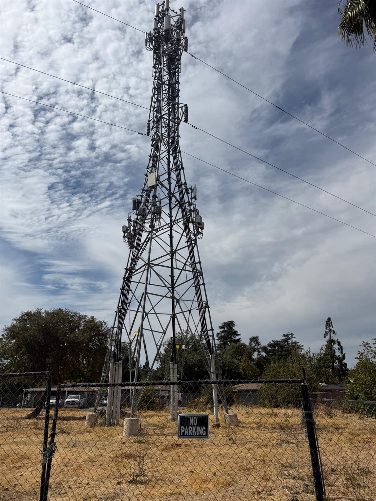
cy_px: 250
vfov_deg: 71.6
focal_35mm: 24
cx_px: 188
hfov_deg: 56.8
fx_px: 347
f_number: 1.78
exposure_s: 1/22727
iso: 100
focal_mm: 6.76
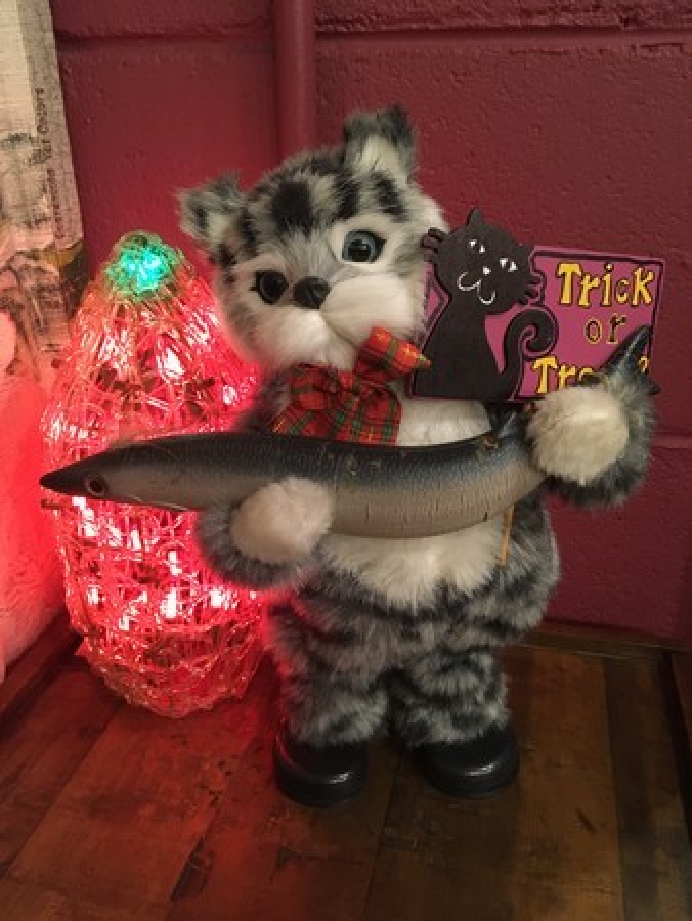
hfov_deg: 48.3
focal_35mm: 29
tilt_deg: -26.5
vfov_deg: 61.6
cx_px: 346
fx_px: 772
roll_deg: +0.9
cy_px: 460
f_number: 2.2
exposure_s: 1/20
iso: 200
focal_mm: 4.15
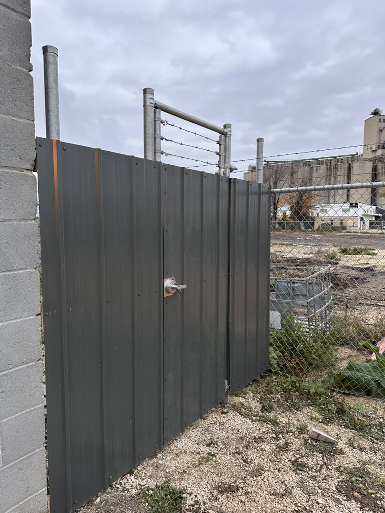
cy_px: 256
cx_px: 192
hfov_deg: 56.8
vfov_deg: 71.6
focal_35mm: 24
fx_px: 356
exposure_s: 1/60
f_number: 1.78
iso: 125
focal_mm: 6.86
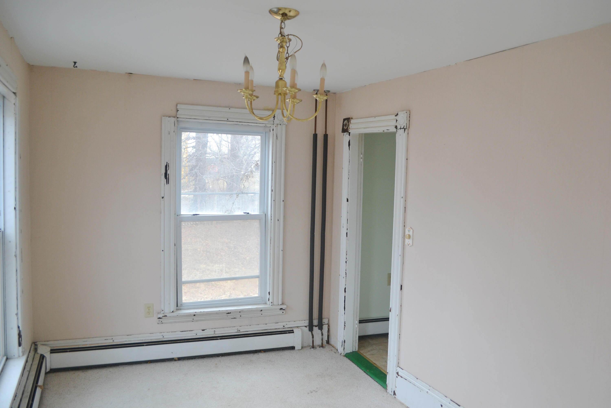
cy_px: 204
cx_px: 306
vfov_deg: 43.6
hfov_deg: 61.9
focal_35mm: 30
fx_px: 509
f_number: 5.6
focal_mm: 20
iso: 280
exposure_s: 1/125
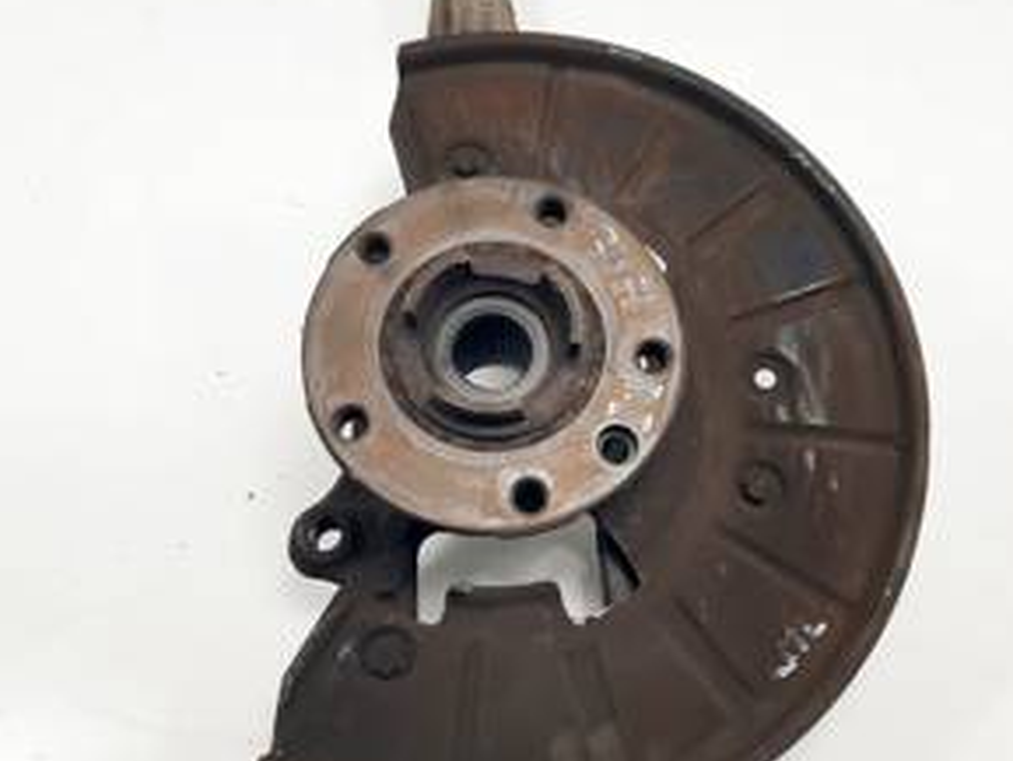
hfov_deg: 51.3
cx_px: 473
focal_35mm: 36
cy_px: 365
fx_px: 1054
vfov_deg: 39.7
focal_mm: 4.3
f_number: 1.5
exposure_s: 1/534
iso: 50
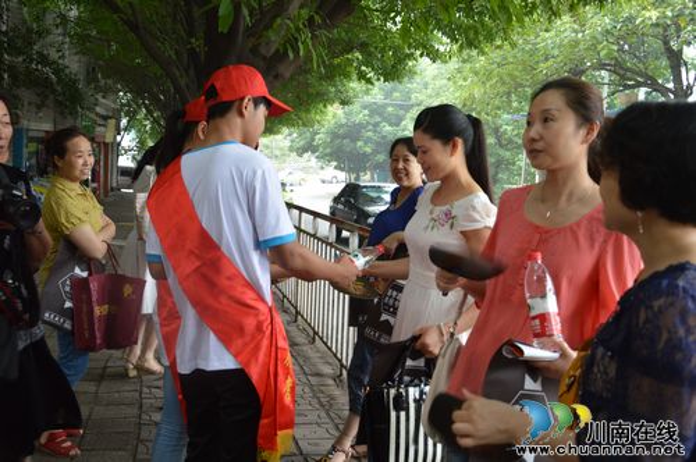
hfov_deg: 46.5
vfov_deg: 31.8
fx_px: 811
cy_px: 231
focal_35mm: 42
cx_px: 348
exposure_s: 1/80
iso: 400
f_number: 4.2
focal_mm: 28
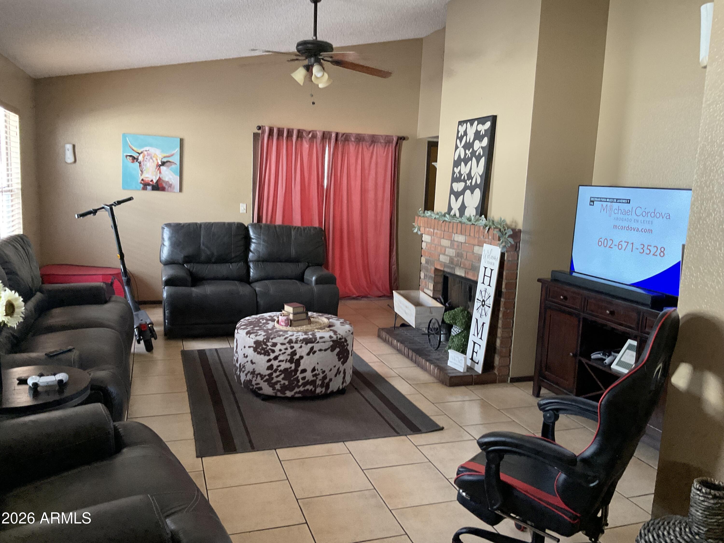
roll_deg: -2.9
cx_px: 362
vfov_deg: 48.2
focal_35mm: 29
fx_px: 607
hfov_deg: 61.7
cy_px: 272
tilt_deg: -8.2
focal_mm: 3
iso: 250
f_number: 1.8
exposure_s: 1/60
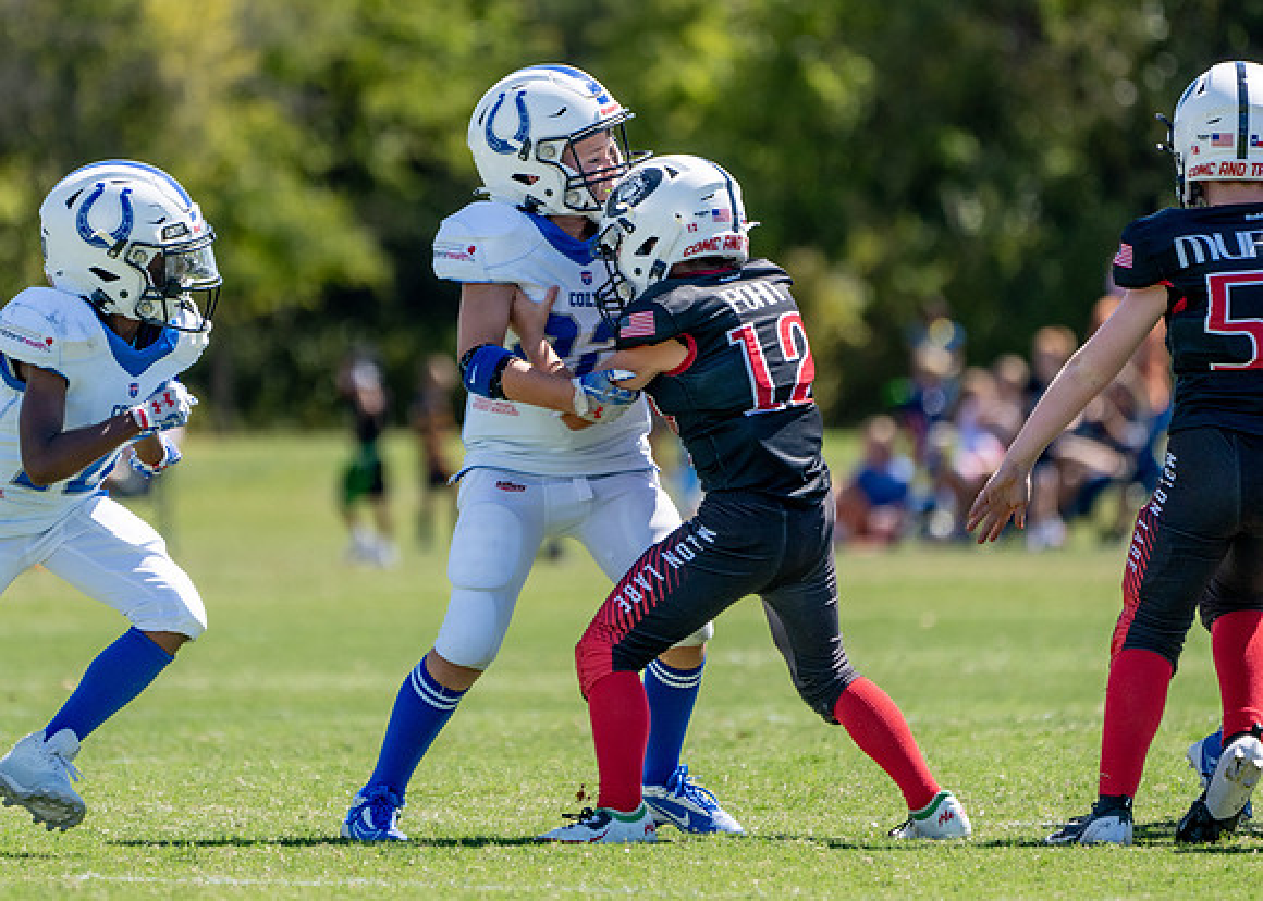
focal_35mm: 618
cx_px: 578
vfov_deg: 2.3
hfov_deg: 3.3
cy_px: 350
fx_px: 22174
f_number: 5.6
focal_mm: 400
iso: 320
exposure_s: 1/1250
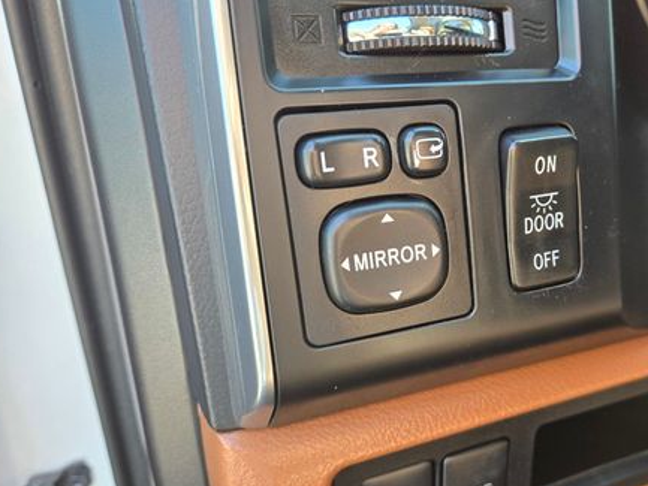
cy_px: 284
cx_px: 458
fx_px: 637
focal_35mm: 34
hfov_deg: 52.3
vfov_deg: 41.7
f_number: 1.8
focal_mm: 5.4
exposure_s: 1/180
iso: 160
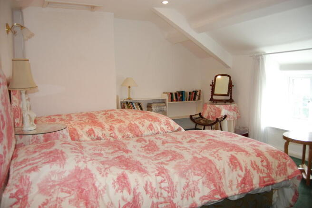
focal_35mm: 27
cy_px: 104
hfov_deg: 67.4
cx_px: 156
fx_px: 234
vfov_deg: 47.8
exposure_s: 1/100
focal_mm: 18
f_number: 3.5
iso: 400
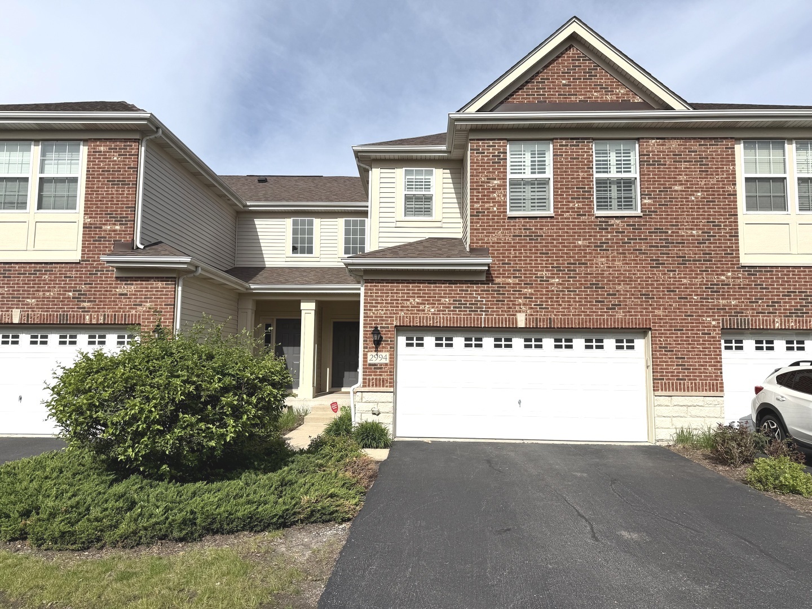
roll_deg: -0.5
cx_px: 406
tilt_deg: +4.9
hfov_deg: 71.6
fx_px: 563
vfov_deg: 56.8
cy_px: 304
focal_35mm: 24
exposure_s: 1/8130
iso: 80
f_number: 1.78
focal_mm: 6.76
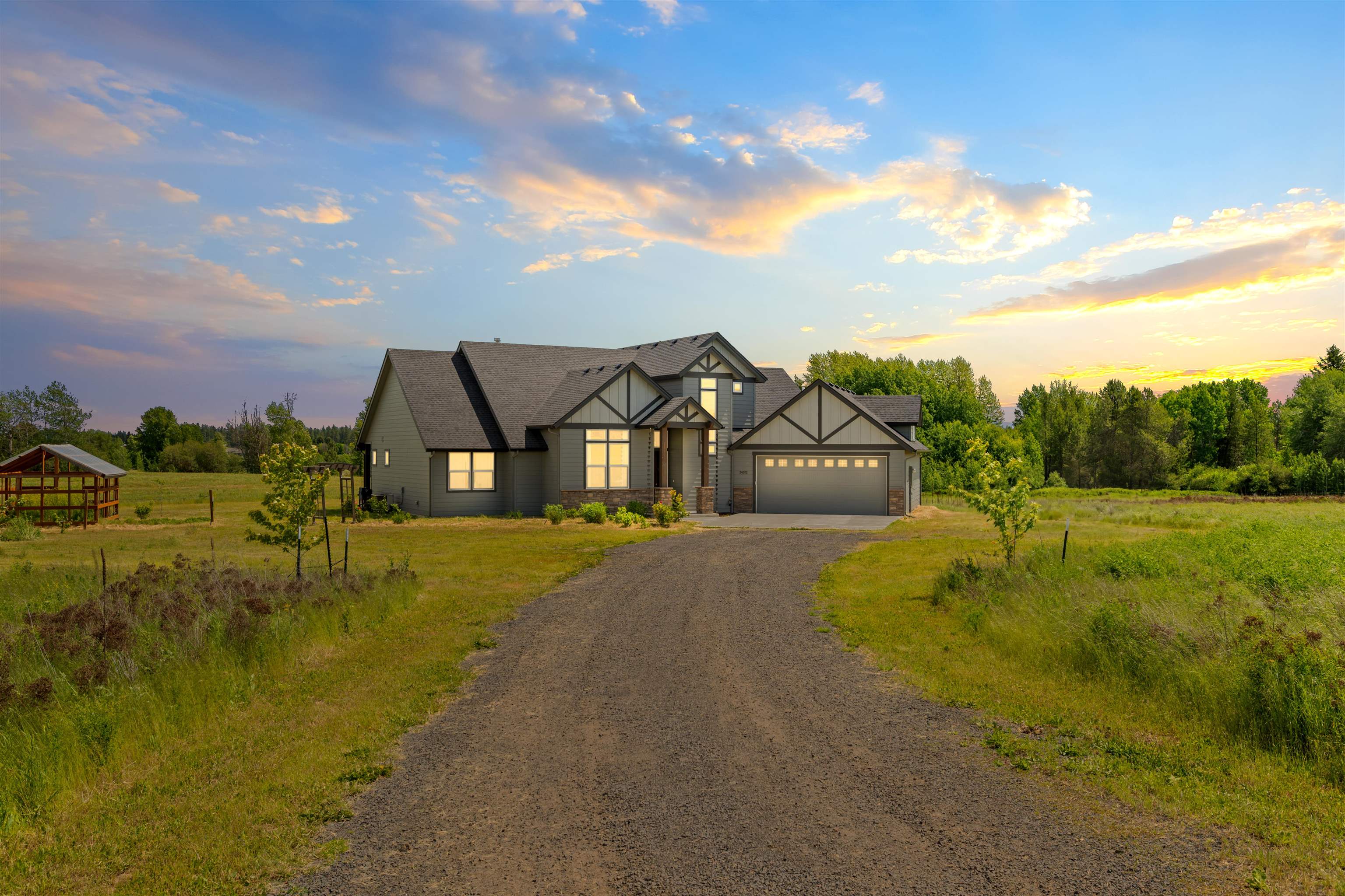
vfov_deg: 43.6
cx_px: 672
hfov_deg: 61.9
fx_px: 1121
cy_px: 448
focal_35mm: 30
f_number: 8
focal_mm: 30
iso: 100
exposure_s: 1/100
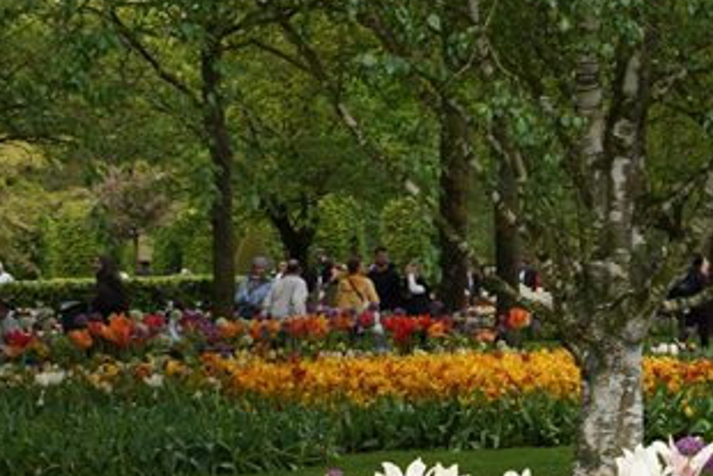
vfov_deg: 8.6
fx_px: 3071
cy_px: 768
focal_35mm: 155
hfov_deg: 12.6
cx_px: 1037
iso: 100
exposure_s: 1/100
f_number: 10
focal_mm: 24
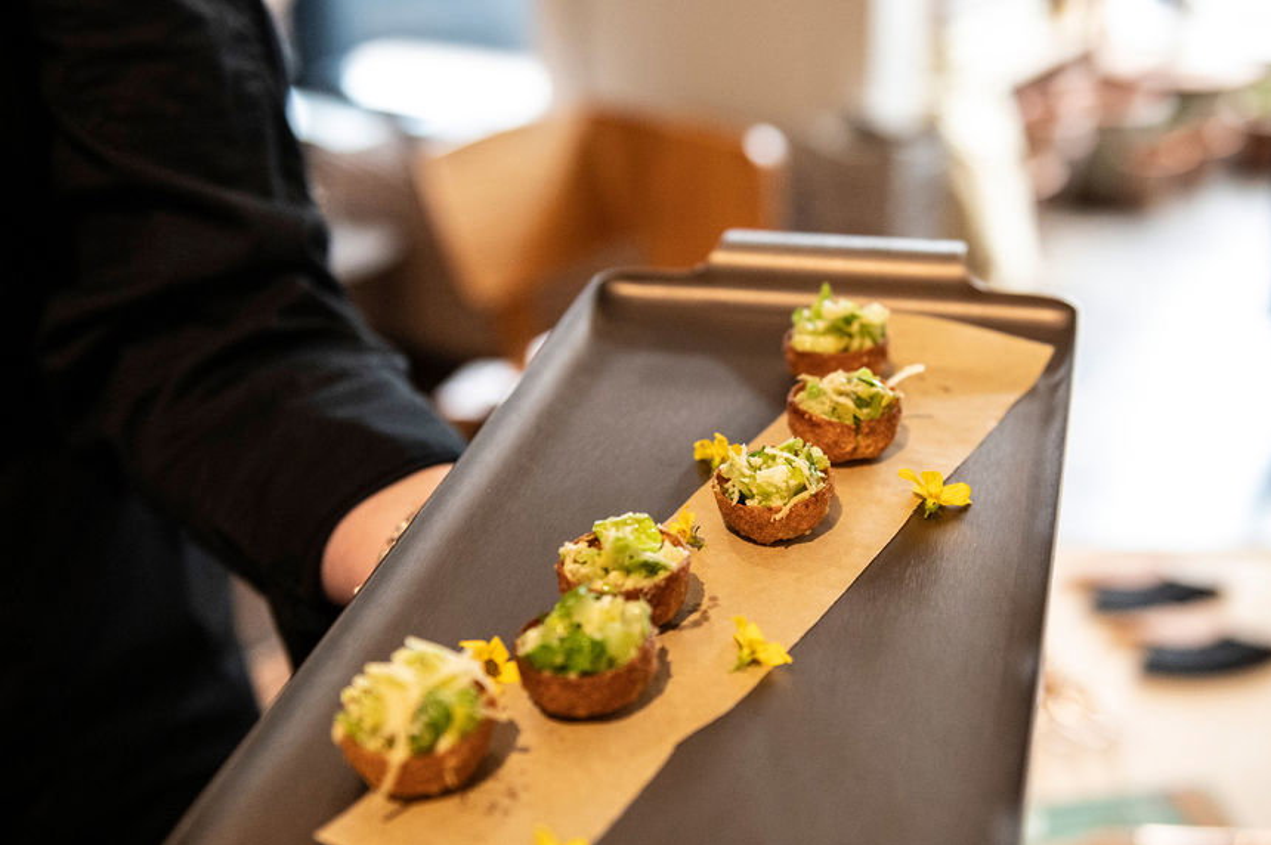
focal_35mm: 50
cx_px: 733
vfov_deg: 26.9
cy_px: 468
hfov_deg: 39.5
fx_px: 1764
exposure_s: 1/250
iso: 5000
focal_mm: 42
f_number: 3.2
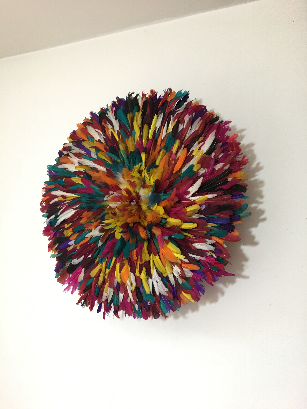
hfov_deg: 48.2
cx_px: 154
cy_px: 204
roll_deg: -3.1
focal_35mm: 29
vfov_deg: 61.7
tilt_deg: +9.4
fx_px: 343
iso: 80
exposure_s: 1/17
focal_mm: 4.15
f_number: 2.2
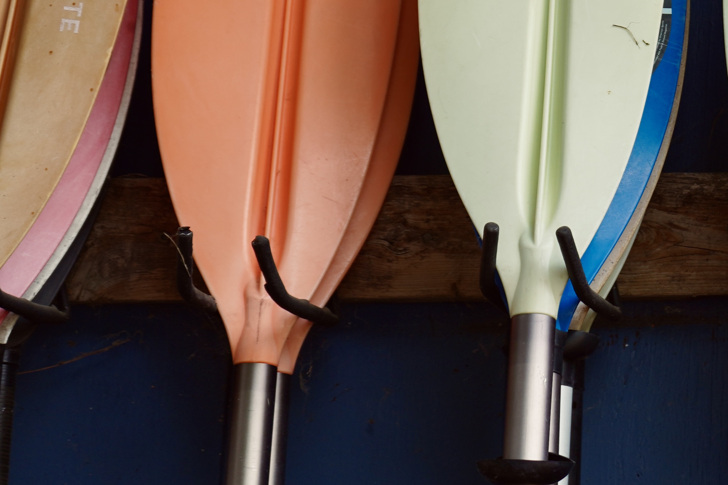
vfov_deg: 11.8
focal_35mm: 115
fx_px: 2325
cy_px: 19
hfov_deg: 17.0
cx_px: 876
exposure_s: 1/160
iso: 160
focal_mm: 44
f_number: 4.5
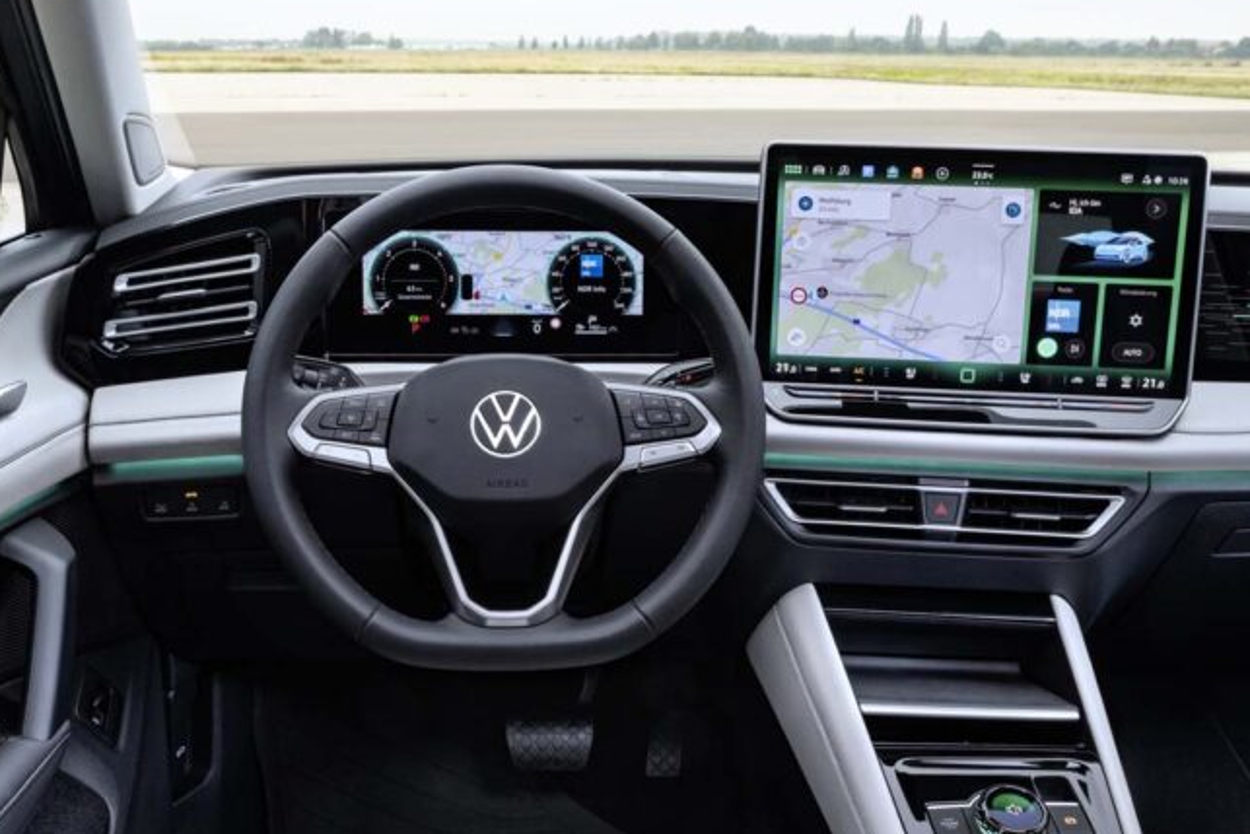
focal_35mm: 37
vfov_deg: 35.9
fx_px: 1285
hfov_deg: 51.8
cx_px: 583
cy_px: 439
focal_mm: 31
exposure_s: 1/80
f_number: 13
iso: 640
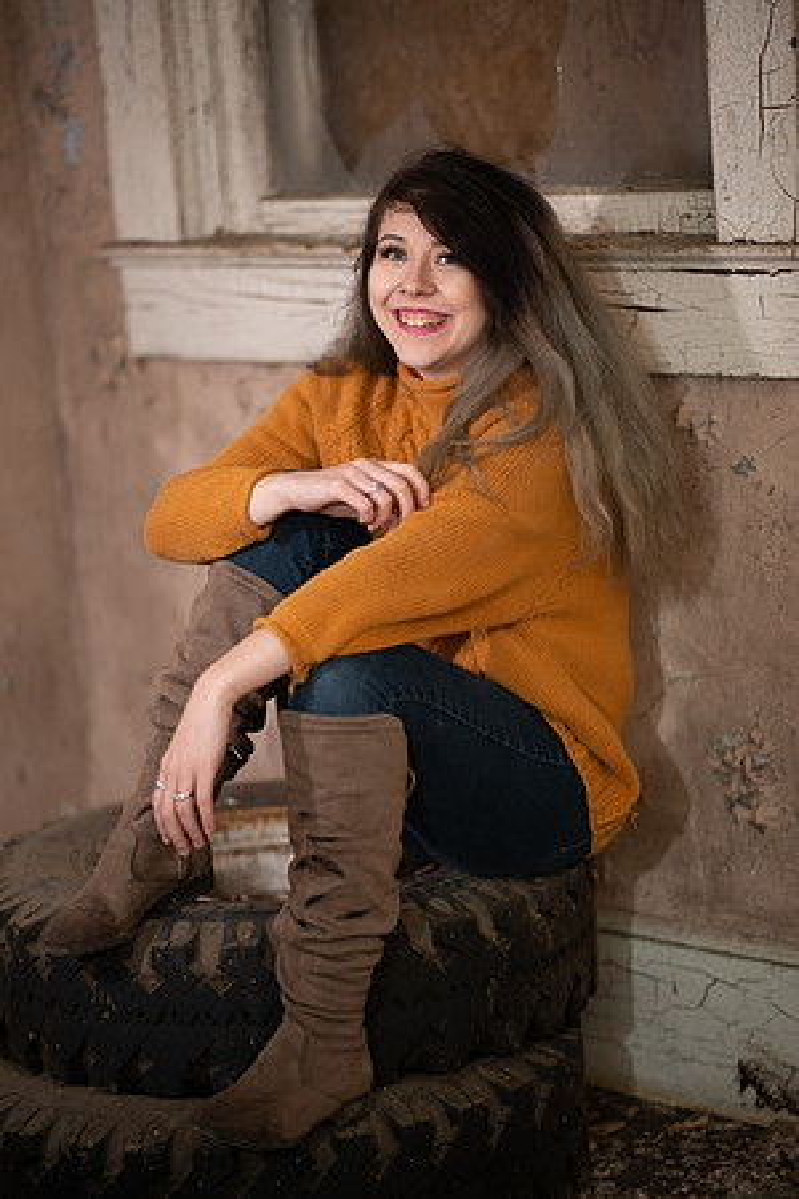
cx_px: 400
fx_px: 3495
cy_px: 600
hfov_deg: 13.0
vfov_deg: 19.5
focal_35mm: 105
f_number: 1.6
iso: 320
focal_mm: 105
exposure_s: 1/800
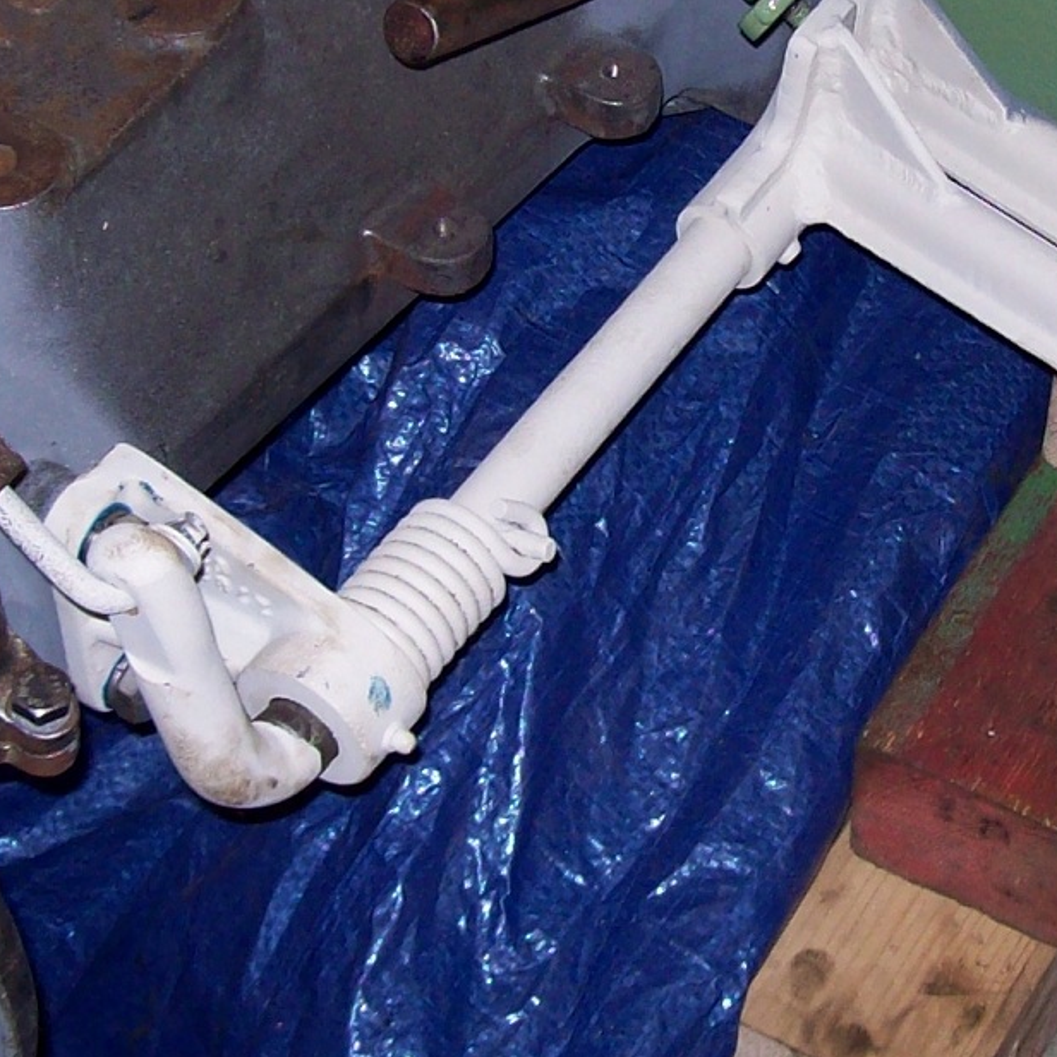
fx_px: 3558
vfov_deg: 16.8
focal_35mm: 103
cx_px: 734
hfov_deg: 16.8
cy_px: 290
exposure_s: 1/64
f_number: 2.7
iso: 80
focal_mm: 6
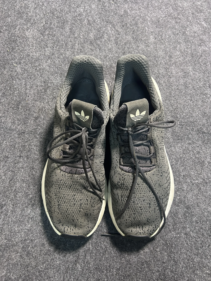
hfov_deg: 53.1
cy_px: 140
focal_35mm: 26
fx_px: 211
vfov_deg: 67.3
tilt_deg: -52.9
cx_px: 106
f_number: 1.5
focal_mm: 5.7
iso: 500
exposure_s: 1/50
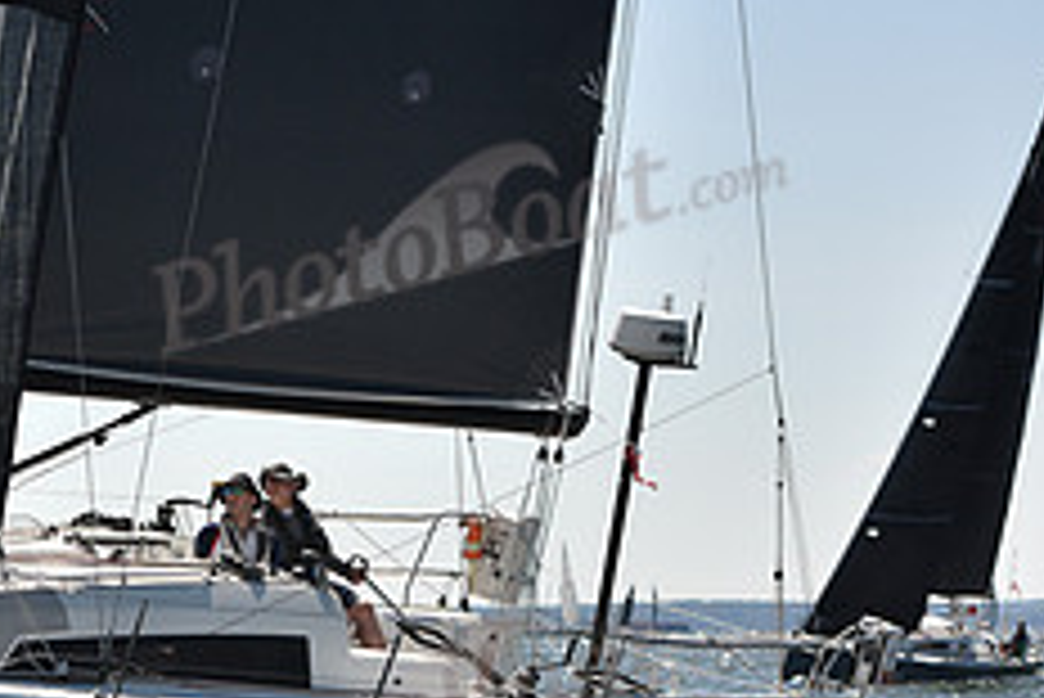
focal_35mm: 175
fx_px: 5078
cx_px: -76
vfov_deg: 7.8
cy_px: 534
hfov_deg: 11.6
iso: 250
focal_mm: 70
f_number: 4.5
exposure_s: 1/1250
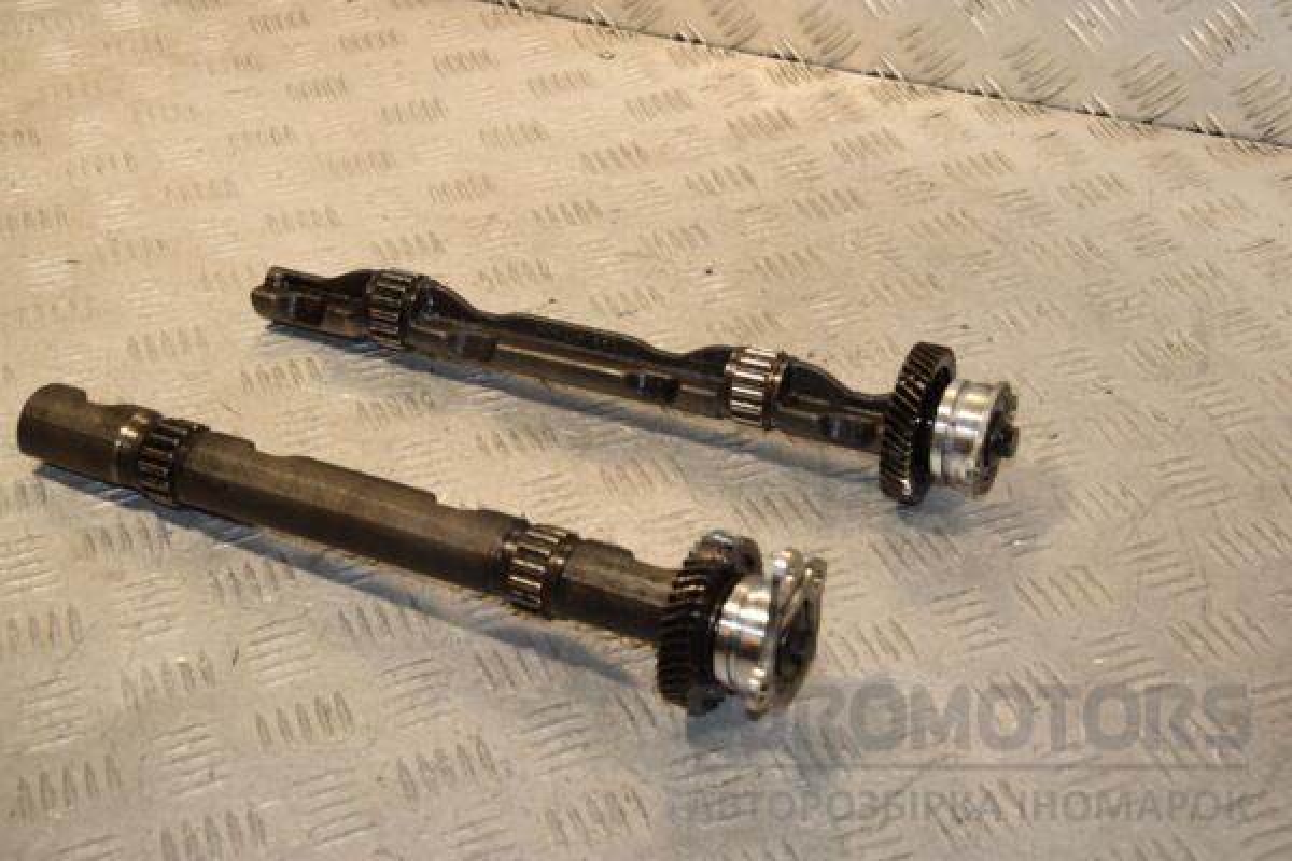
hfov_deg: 35.1
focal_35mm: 57
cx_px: 646
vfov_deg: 23.8
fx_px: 2046
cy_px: 430
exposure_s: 1/200
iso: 800
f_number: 7.1
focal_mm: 38
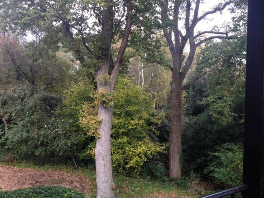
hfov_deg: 52.6
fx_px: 267
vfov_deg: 40.7
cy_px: 99
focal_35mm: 35
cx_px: 132
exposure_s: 1/129
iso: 50
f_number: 2.4
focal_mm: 4.28
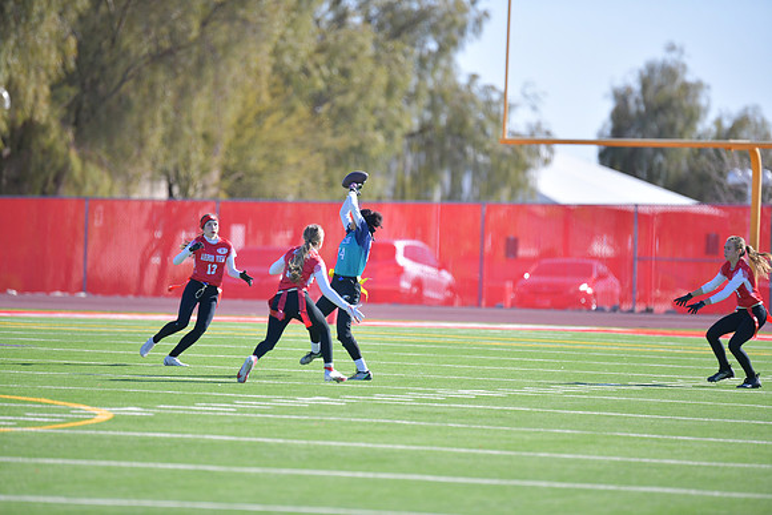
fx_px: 6435
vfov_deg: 4.6
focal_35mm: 300
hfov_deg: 6.9
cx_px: 386
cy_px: 258
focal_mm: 300
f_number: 2.8
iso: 400
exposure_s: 1/4000
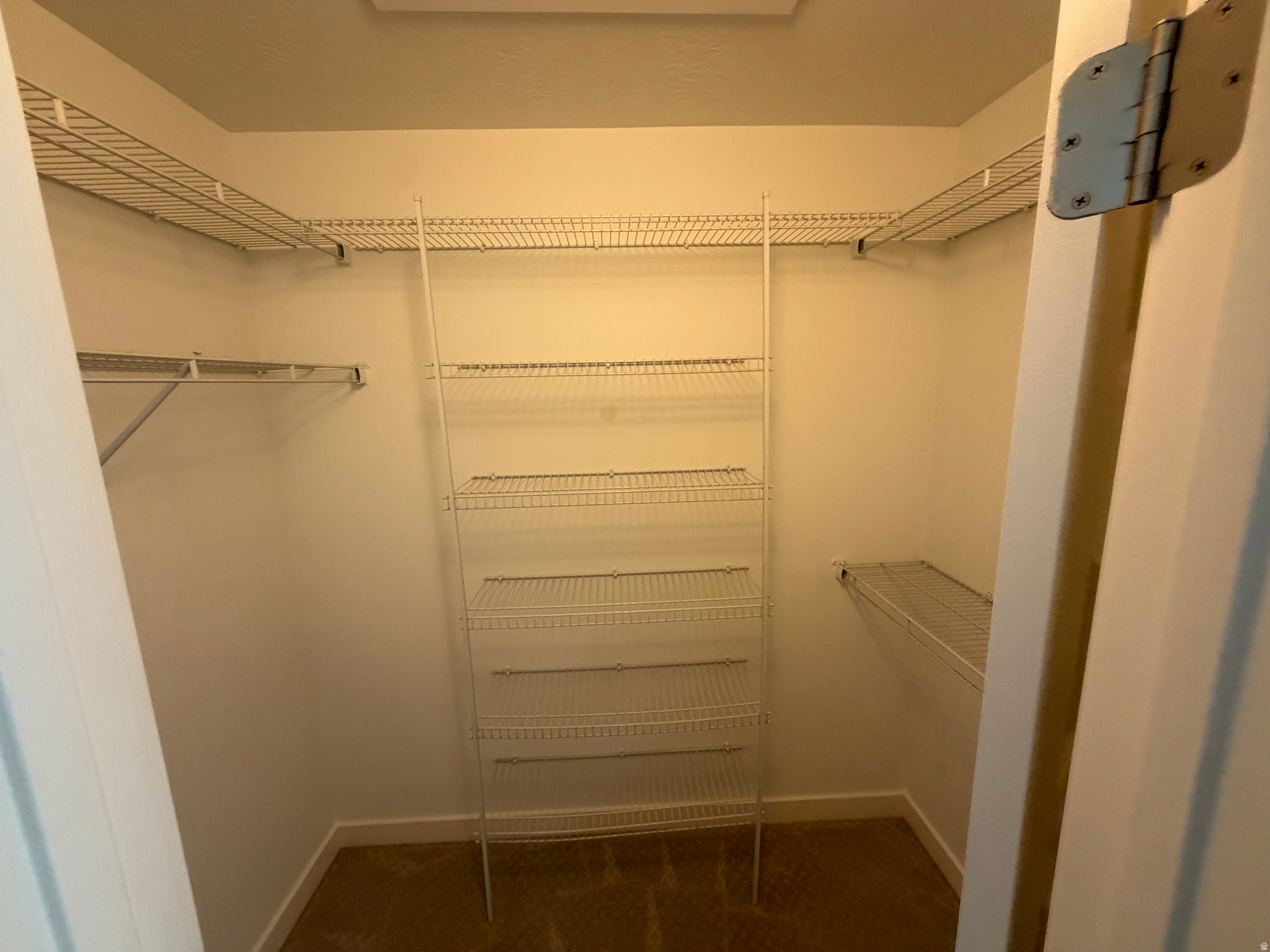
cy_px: 476
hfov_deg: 102.1
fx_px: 514
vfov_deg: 85.7
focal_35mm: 14
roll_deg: +3.4
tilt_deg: -8.4
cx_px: 635
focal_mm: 2.22
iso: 250
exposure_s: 1/120
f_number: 2.2
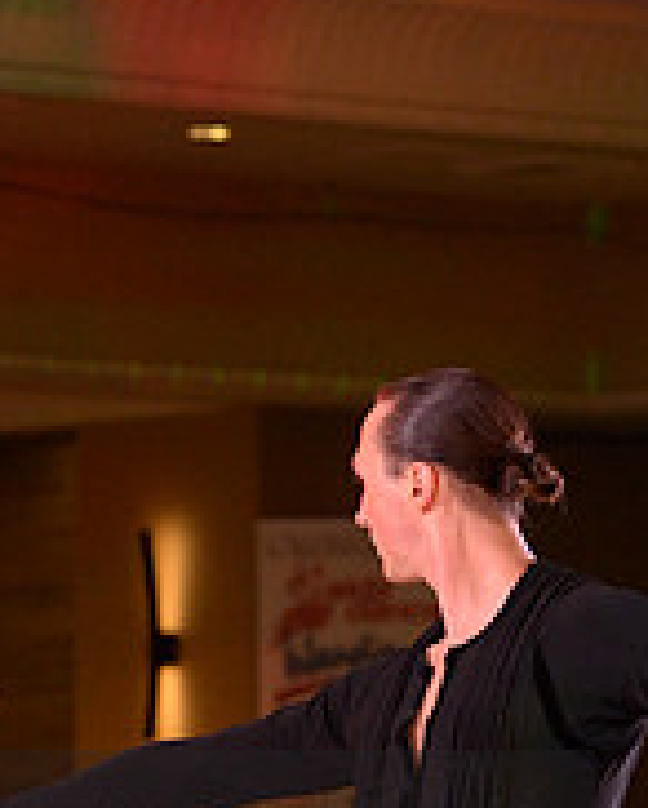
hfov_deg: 4.5
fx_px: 8281
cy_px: 901
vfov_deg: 5.6
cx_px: -16
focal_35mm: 346
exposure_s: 1/250
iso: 4000
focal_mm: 116
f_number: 4.8
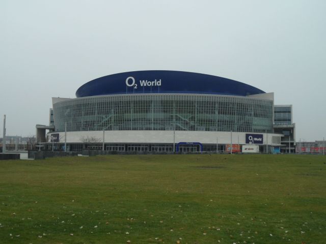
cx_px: 163
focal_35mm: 40
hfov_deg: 46.8
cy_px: 122
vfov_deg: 36.0
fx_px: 377
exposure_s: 1/350
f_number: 3.6
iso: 80
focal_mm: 6.5
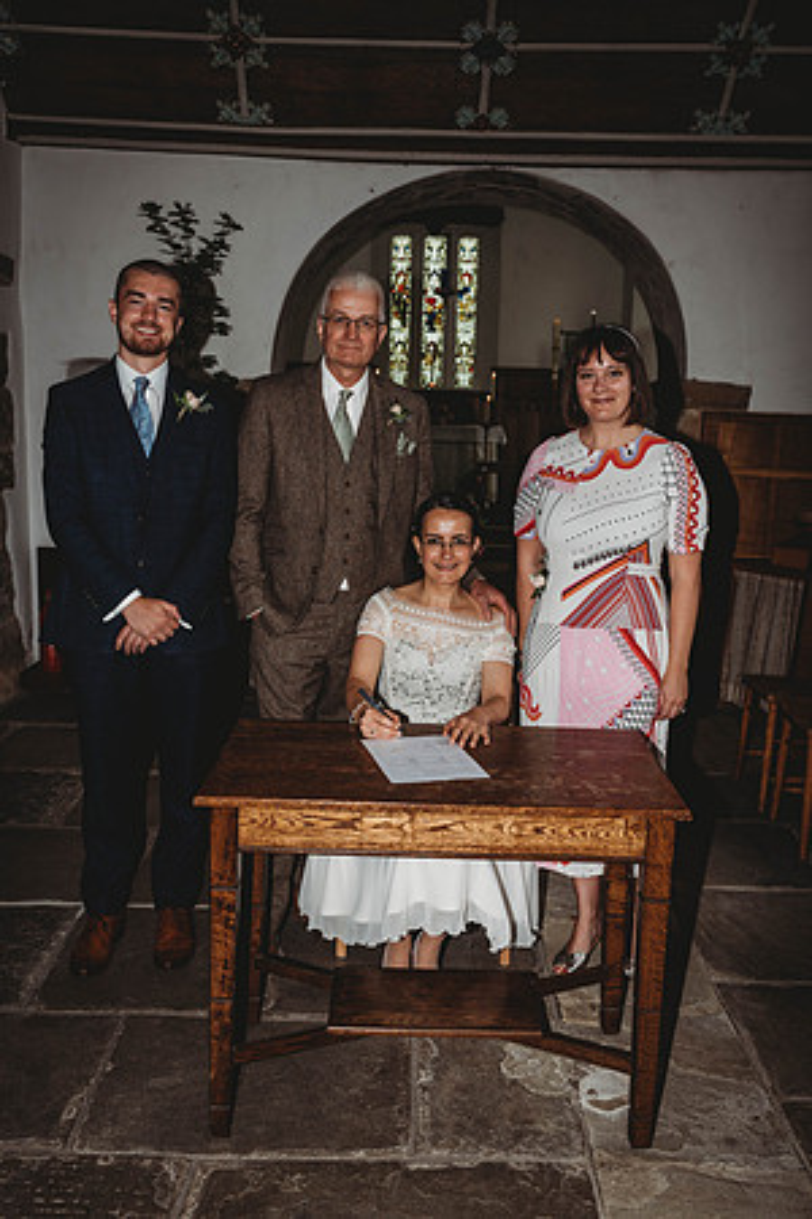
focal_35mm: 35
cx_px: 406
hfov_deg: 37.9
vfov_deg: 54.4
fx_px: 1184
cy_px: 610
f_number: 5.6
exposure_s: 1/160
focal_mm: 35
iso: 400
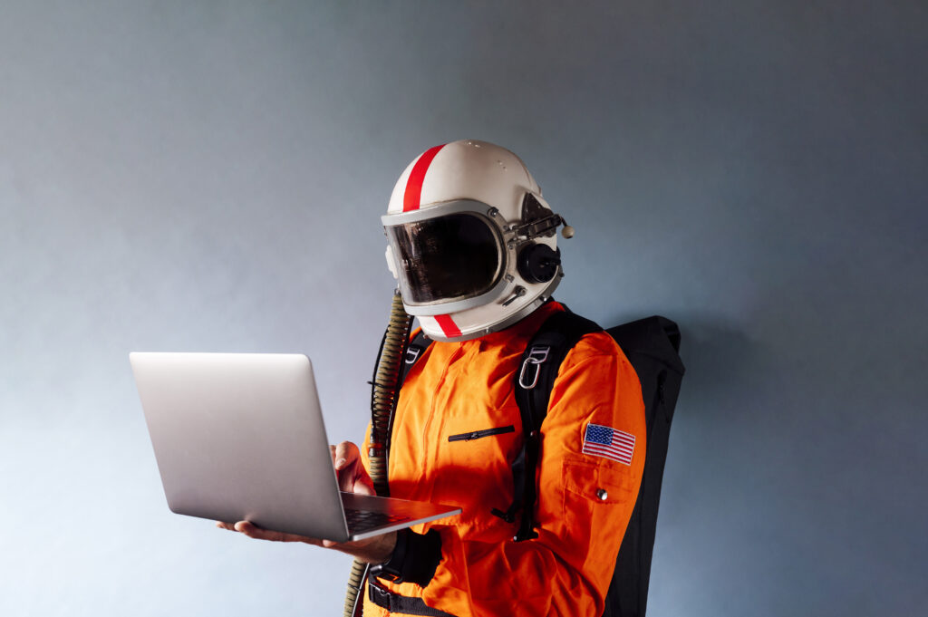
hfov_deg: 54.5
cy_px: 308
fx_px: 901
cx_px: 464
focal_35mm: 35
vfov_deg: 37.8
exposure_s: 1/50
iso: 800
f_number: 4.5
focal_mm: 35
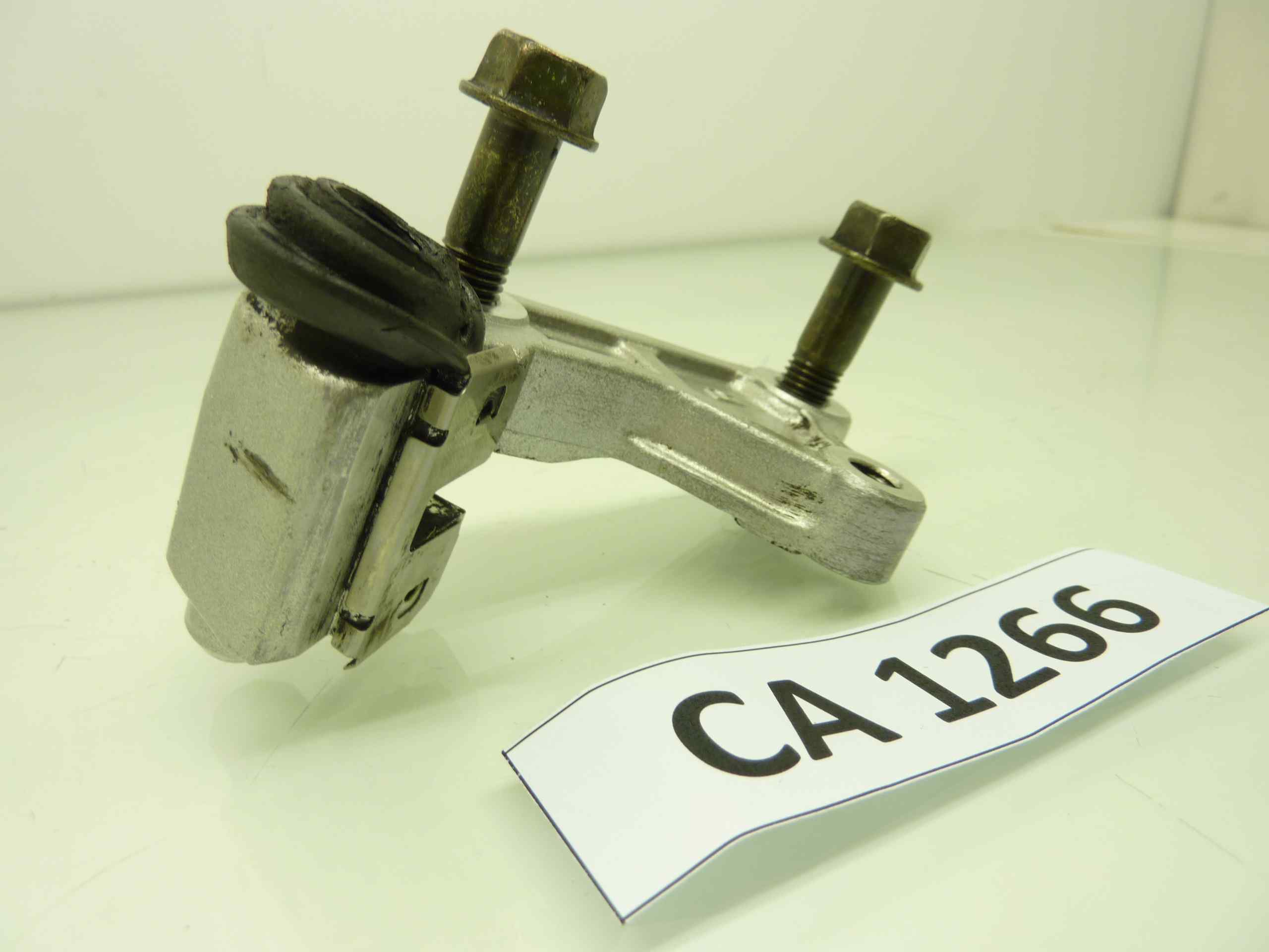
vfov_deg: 54.9
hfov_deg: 69.4
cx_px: 634
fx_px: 916
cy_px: 476
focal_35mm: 25
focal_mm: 4.1
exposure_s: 1/25
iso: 80
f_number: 3.3
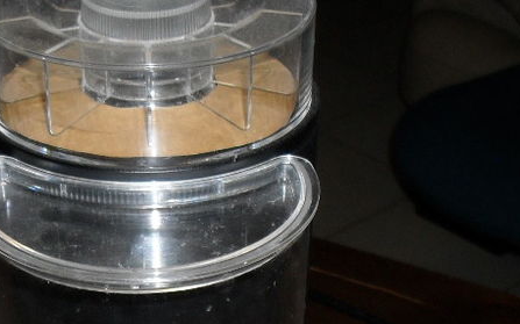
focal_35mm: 83
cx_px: 158
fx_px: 1176
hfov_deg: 24.8
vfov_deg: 15.3
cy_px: 352
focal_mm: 6.3
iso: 200
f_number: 3.2
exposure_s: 1/45
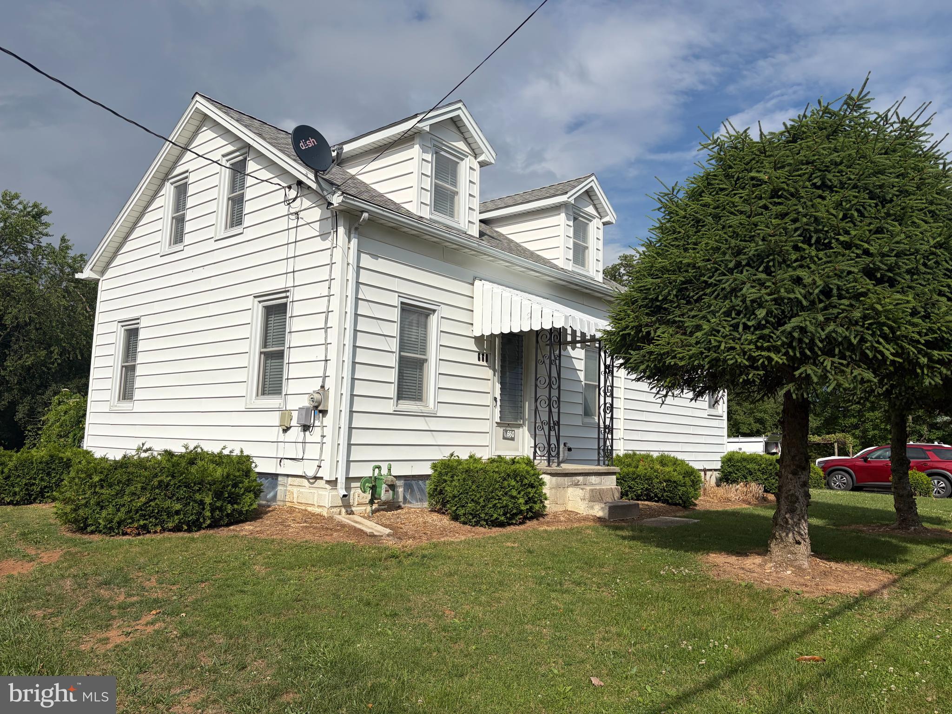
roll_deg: -1.6
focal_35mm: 26
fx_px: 715
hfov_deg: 67.3
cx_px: 476
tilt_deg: +7.1
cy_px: 357
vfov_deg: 53.1
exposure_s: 1/10101
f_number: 1.6
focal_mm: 5.96
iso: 50
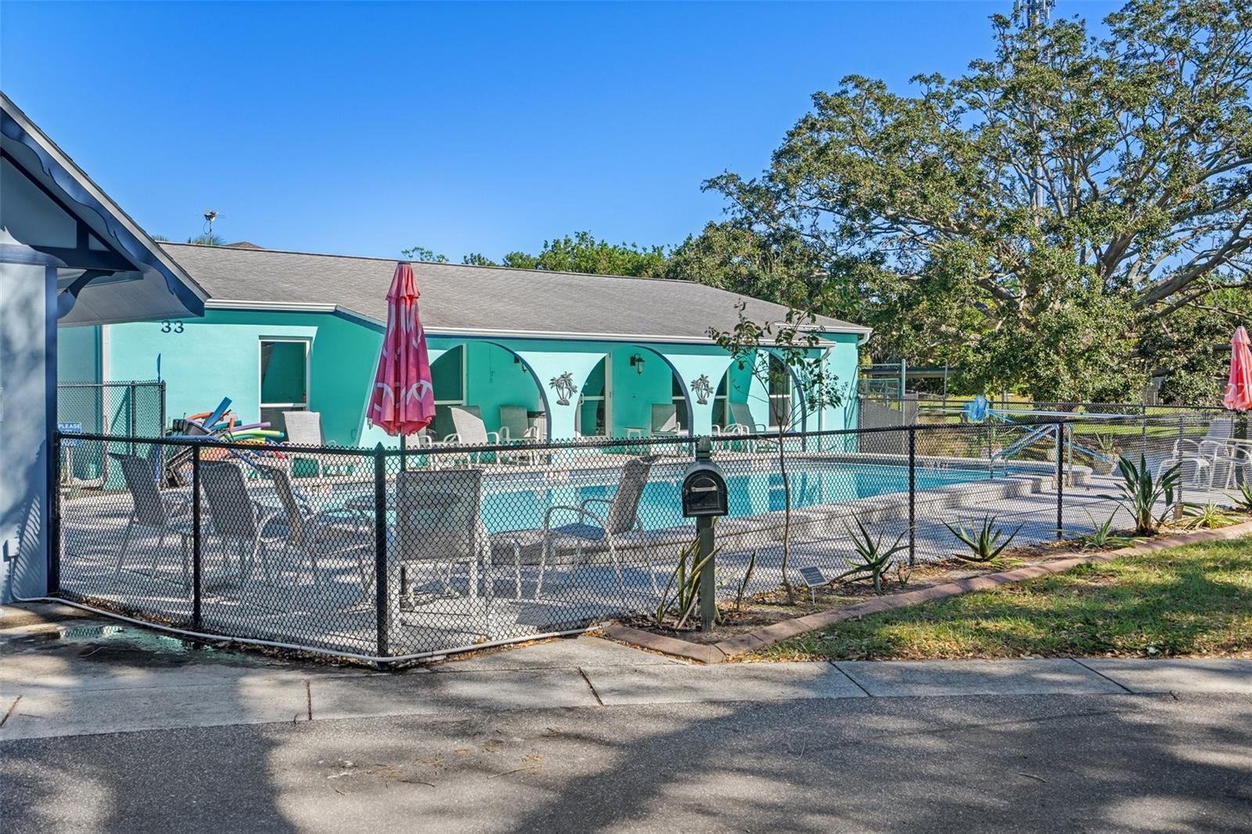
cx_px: 626
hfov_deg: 54.4
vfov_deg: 37.8
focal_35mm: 35
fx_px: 1217
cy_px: 417
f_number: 8
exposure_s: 1/50
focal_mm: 35
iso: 320
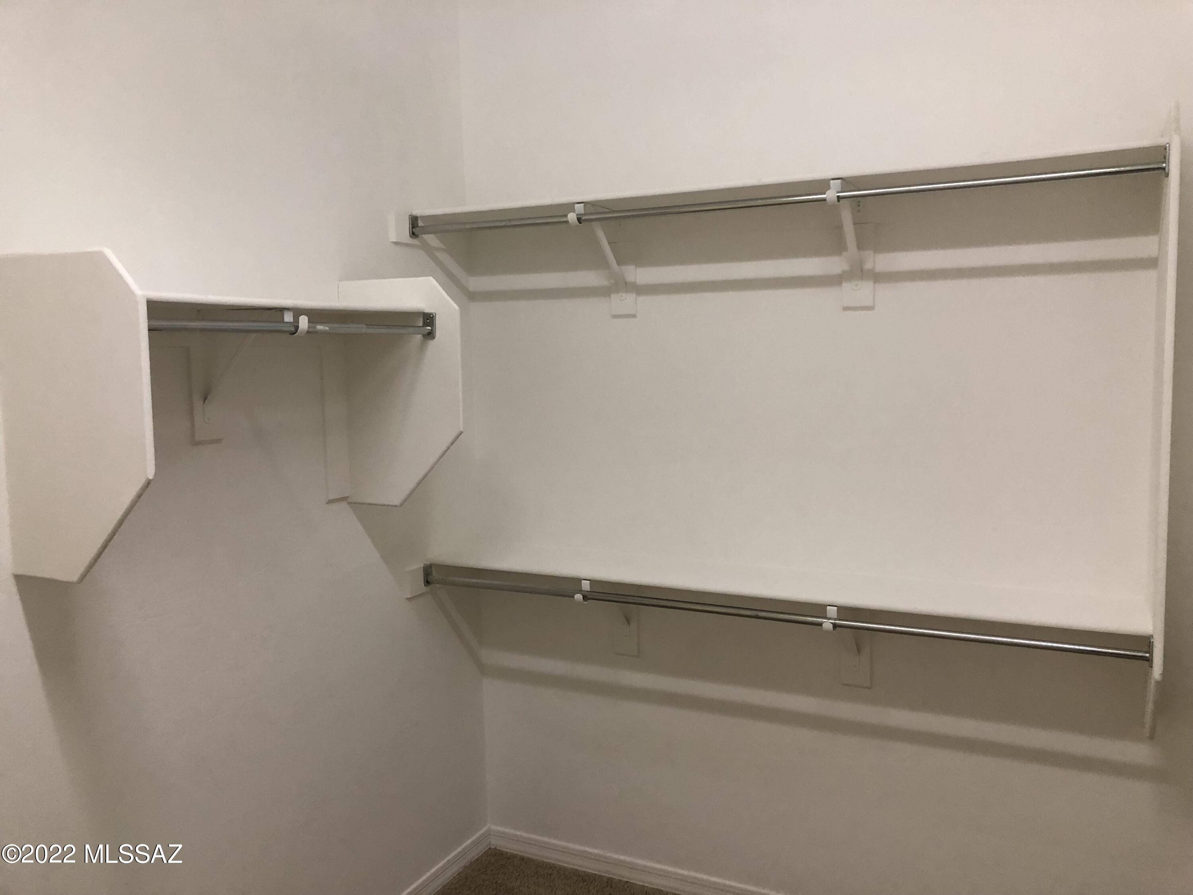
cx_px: 596
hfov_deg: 63.4
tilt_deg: -5.9
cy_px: 448
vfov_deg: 49.7
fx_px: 965
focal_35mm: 28
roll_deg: +0.4
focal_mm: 3.99
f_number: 1.8
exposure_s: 1/15
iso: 64
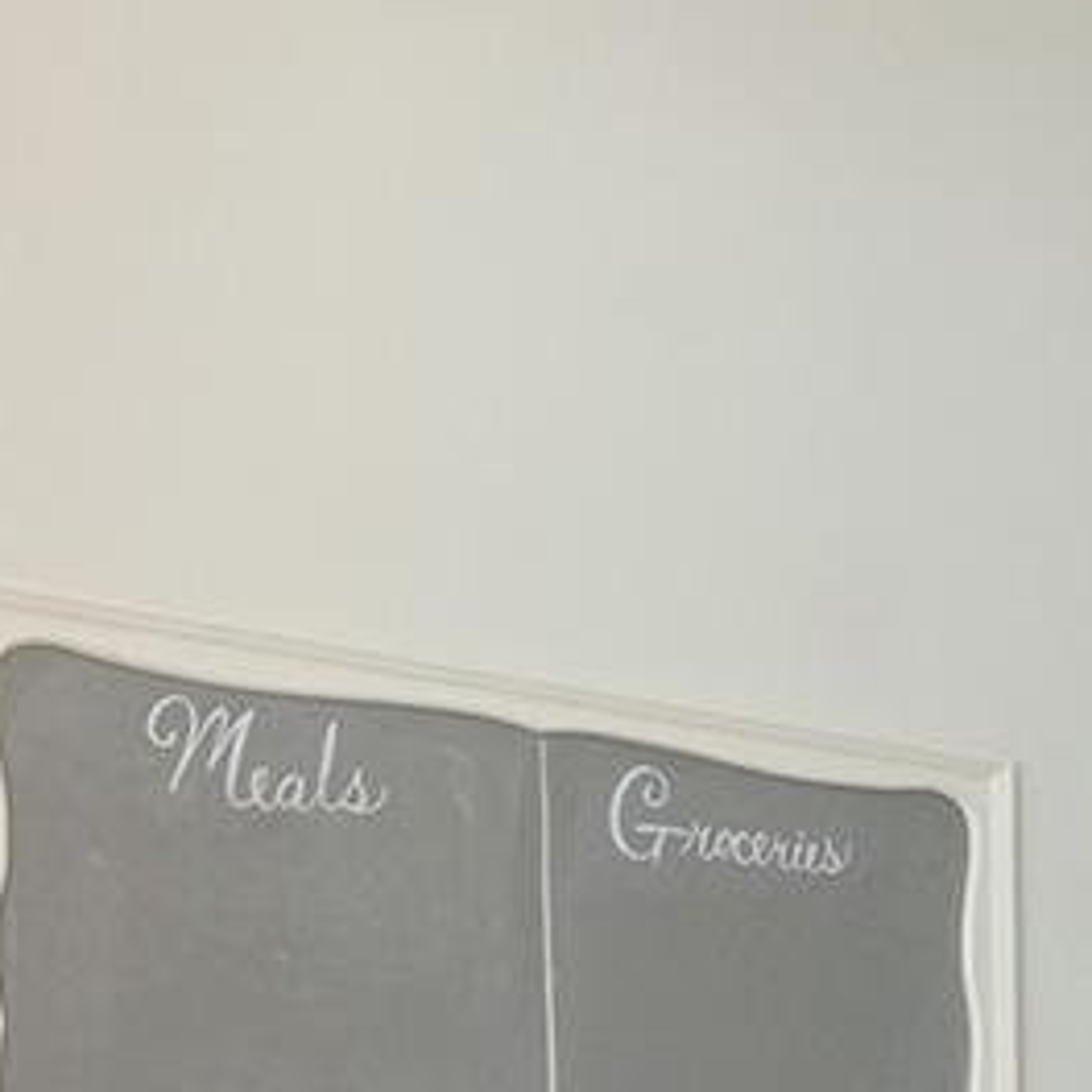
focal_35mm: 102
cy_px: 1506
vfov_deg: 15.9
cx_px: 2598
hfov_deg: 13.0
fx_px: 3651
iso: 320
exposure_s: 1/80
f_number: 7.1
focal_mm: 15.5
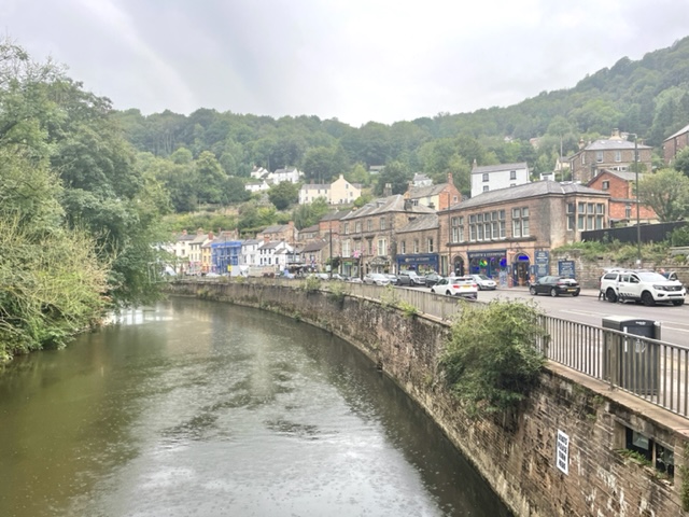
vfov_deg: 53.1
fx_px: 518
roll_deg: +0.9
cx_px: 344
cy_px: 258
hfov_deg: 67.3
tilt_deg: +2.3
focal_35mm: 26
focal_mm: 4.2
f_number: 1.6
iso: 32
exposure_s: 1/390
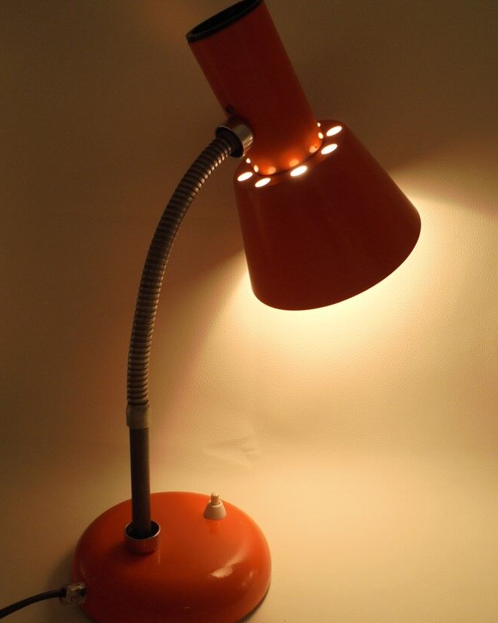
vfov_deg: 57.2
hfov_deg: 47.1
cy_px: 329
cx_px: 248
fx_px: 571
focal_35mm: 31
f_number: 3.7
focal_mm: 5.3
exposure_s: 1/60
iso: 100
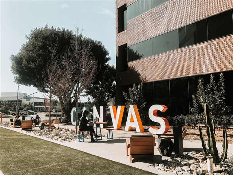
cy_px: 88
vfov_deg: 49.7
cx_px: 116
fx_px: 188
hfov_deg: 63.4
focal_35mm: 28
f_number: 1.8
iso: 20
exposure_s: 1/1250
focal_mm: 3.99
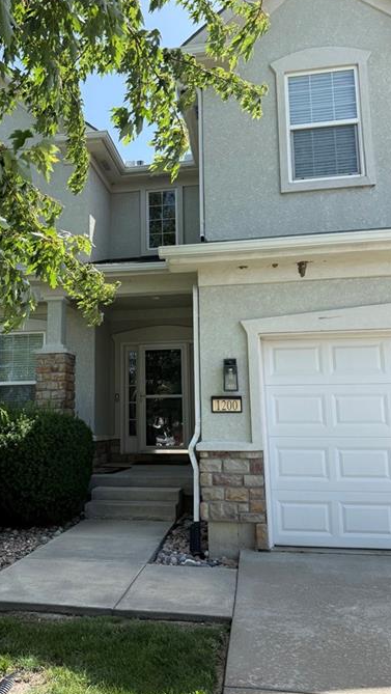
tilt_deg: +10.8
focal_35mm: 30
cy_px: 334
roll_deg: +1.8
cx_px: 146
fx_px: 552
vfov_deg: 64.3
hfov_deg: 38.7
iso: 100
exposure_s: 1/1855
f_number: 1.78
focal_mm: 6.76
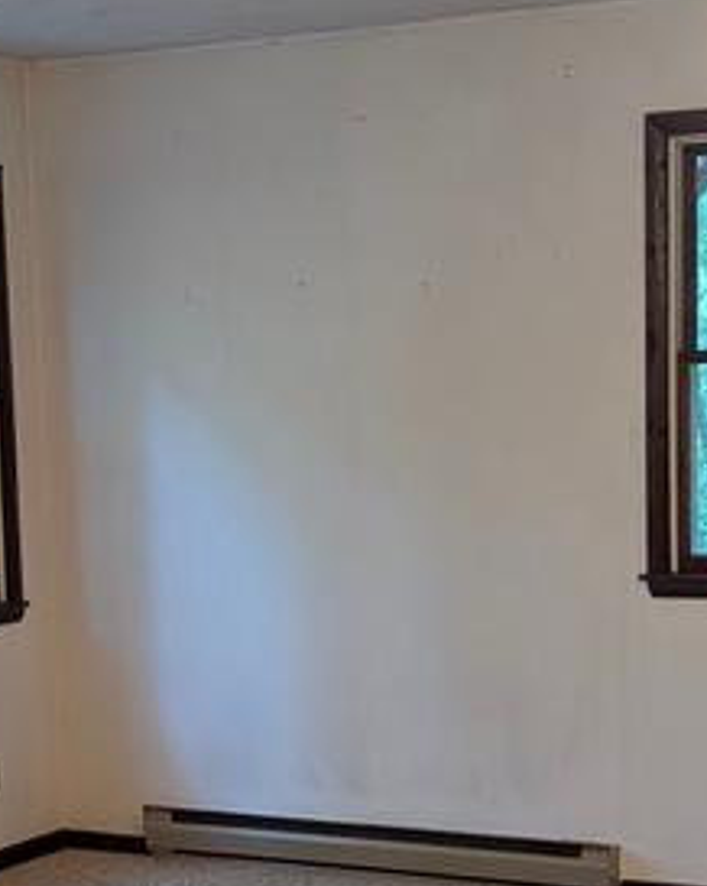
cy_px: 706
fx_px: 2304
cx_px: 211
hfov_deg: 17.4
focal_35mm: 88
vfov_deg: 21.5
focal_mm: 6.9
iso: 354
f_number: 1.68
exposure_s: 1/60
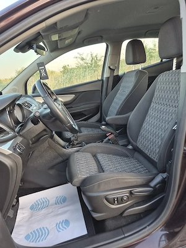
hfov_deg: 58.9
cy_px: 124
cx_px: 93
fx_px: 165
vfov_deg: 73.9
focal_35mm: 23
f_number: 1.8
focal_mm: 5.4
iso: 160
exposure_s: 1/182
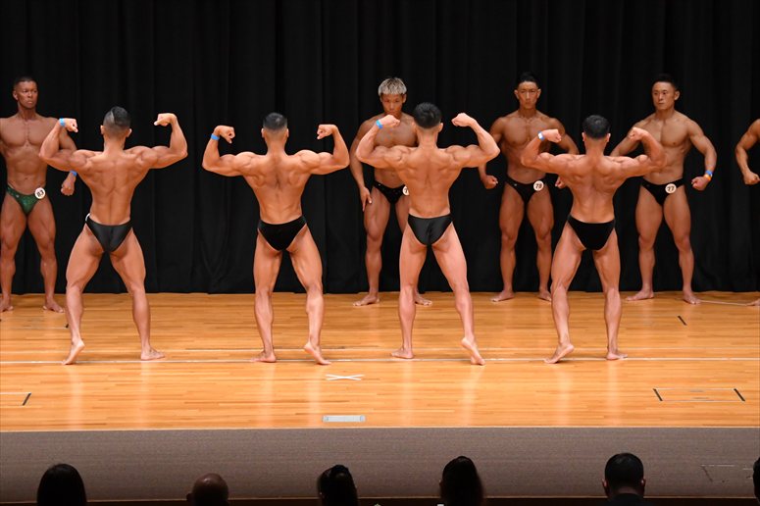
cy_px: 253
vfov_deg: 8.2
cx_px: 380
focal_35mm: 168
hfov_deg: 12.2
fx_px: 3545
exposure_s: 1/400
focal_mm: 112
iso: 4000
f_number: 5.6
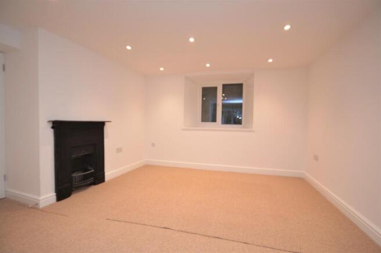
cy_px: 126
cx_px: 190
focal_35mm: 15
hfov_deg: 100.4
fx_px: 159
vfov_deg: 77.2
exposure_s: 1/60
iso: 400
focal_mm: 10
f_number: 4
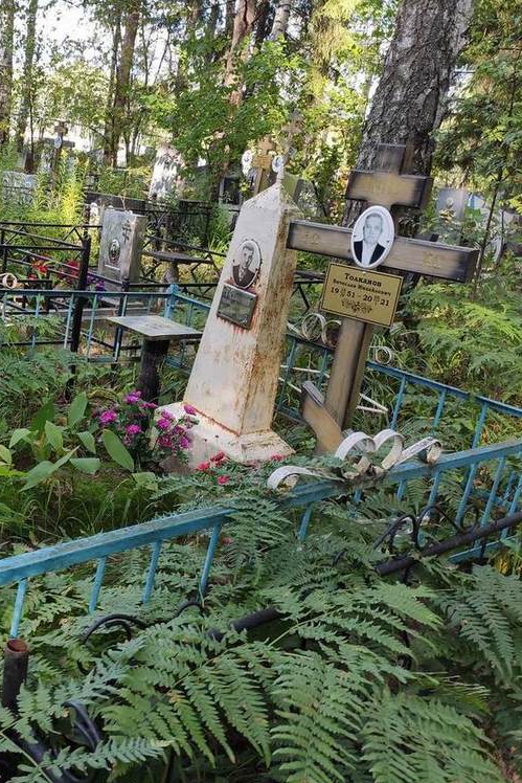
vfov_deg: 51.9
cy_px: 384
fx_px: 804
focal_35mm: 37
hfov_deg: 34.3
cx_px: 71
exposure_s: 1/120
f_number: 1.75
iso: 126
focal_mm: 4.77
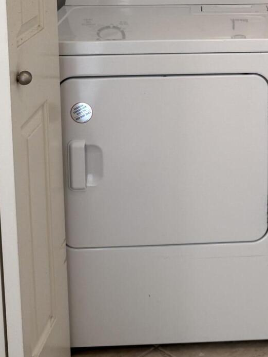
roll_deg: -0.9
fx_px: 712
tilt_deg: -8.7
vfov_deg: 26.1
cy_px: -31
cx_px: 266
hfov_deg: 20.6
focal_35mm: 69
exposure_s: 1/120
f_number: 1.78
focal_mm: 6.76
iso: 100
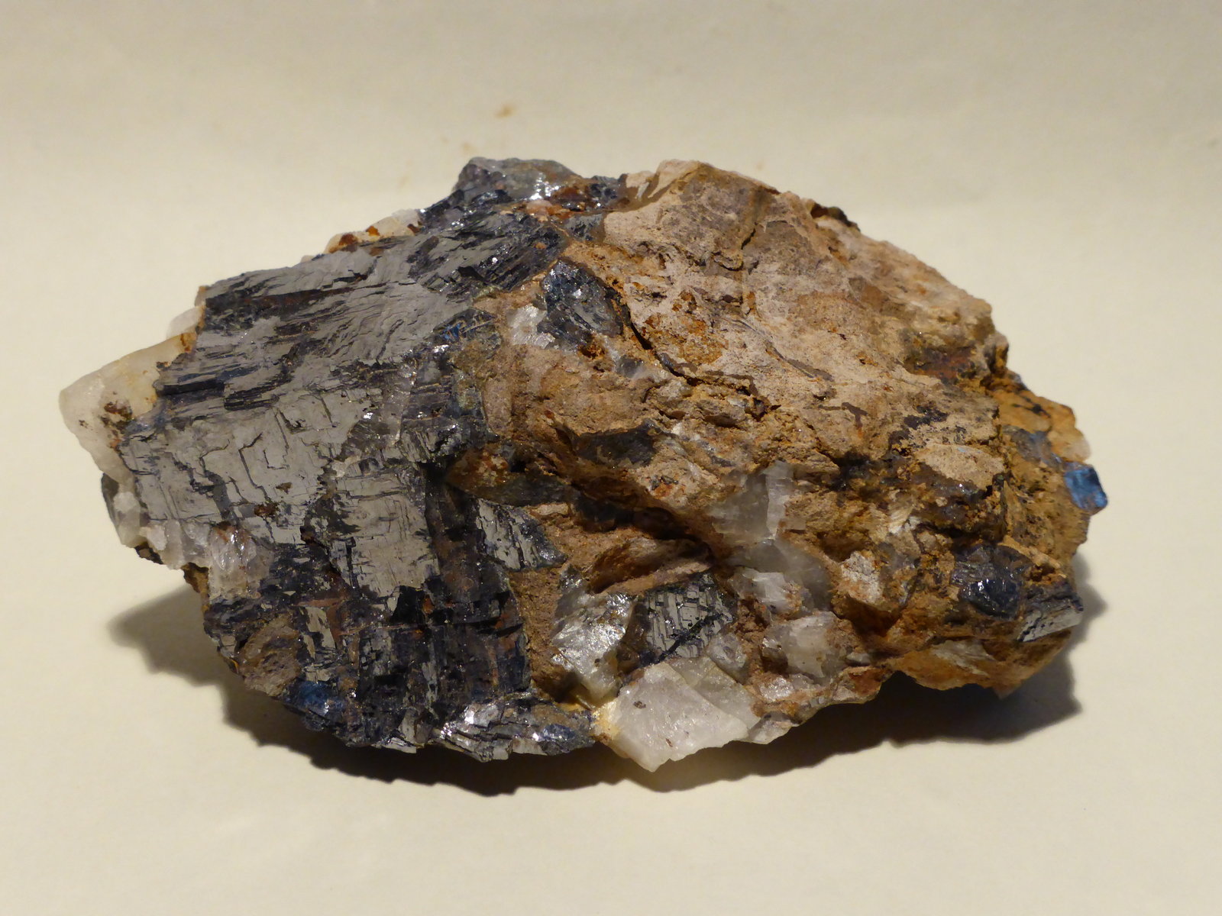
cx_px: 611
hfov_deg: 33.8
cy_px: 458
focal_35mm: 57
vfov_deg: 25.7
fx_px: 2012
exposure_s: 1/40
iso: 400
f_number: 4.6
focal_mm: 9.7
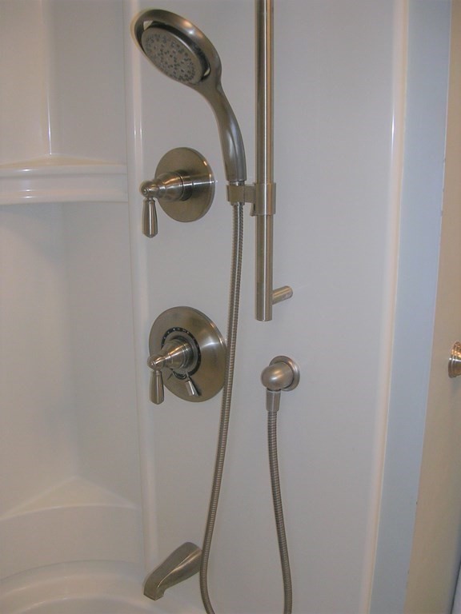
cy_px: 307
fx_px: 675
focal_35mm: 38
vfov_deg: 49.0
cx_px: 230
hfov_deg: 37.7
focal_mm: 5.8
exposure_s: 1/60.1
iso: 50
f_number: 2.8
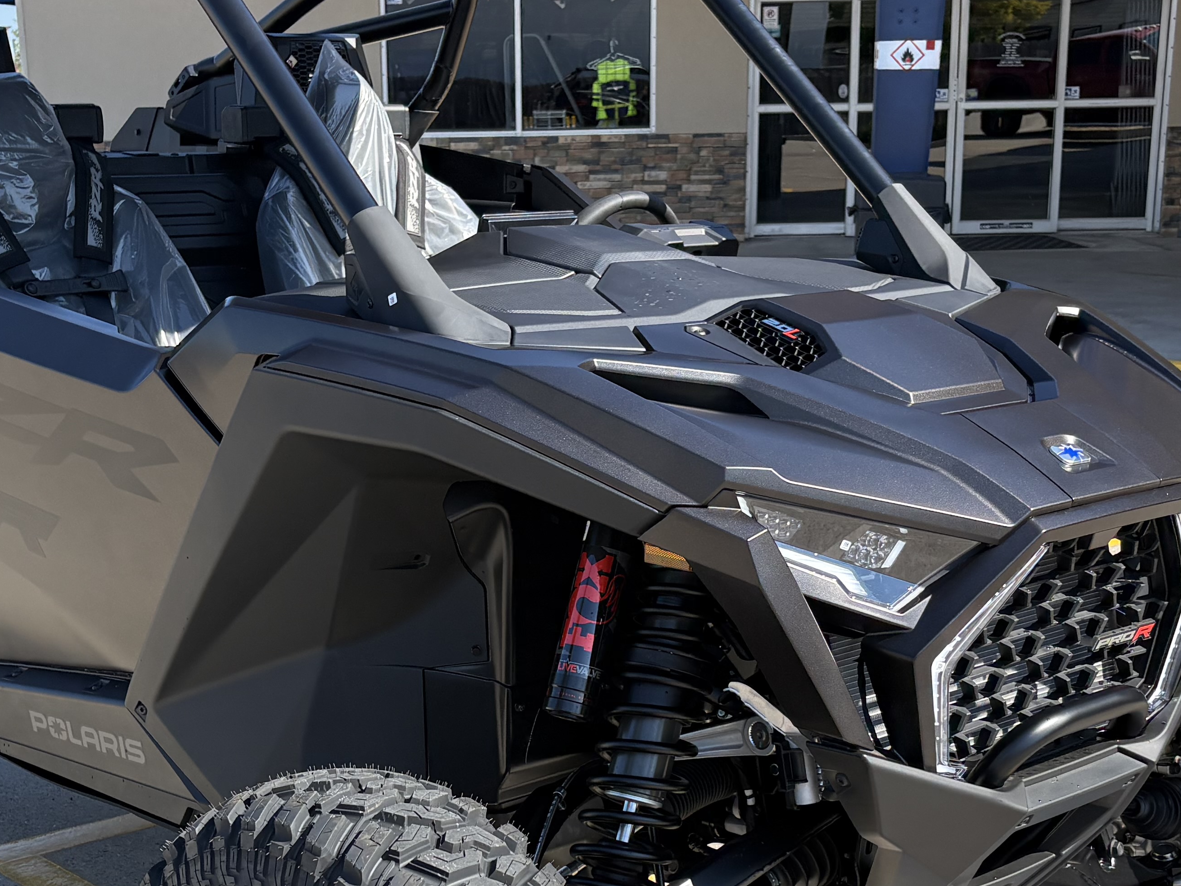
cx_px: 486
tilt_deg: -15.9
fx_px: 1945
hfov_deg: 33.7
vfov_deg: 25.3
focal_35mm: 57
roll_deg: +1.4
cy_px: 679
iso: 50
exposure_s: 1/1799
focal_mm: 5.96
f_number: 1.6
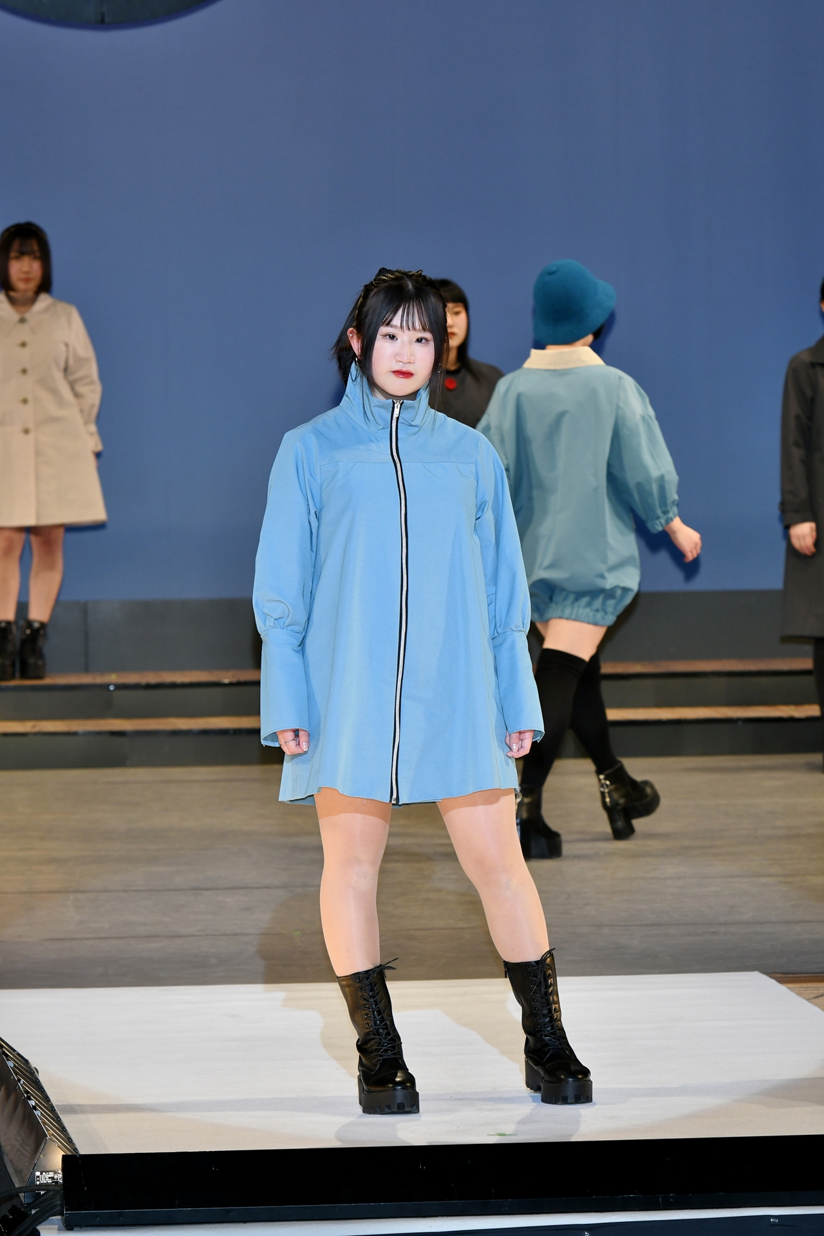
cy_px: 618
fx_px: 6694
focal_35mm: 195
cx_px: 412
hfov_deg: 7.0
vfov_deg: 10.5
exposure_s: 1/250
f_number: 5.6
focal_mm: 130
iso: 800
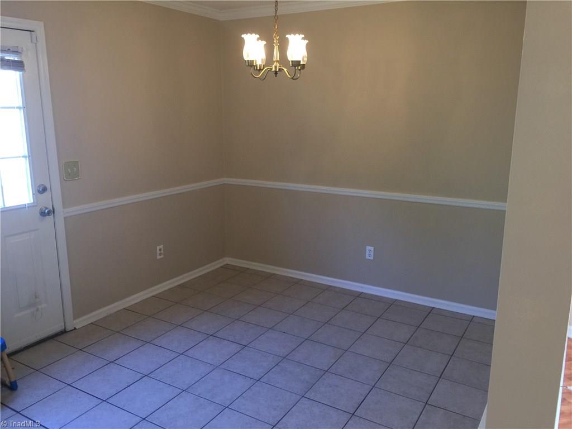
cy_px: 214
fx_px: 479
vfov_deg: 48.2
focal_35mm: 29
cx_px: 286
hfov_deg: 61.7
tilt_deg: -11.3
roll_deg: -0.8
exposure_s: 1/15
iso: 64
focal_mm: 4.15
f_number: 2.2
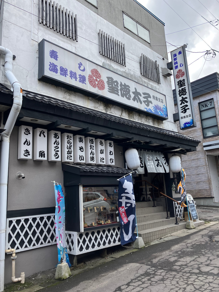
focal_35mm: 28
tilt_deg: +13.5
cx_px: 110
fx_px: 236
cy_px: 146
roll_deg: +3.4
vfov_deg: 63.4
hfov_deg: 49.7
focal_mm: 3.99
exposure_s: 1/649
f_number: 1.8
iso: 32
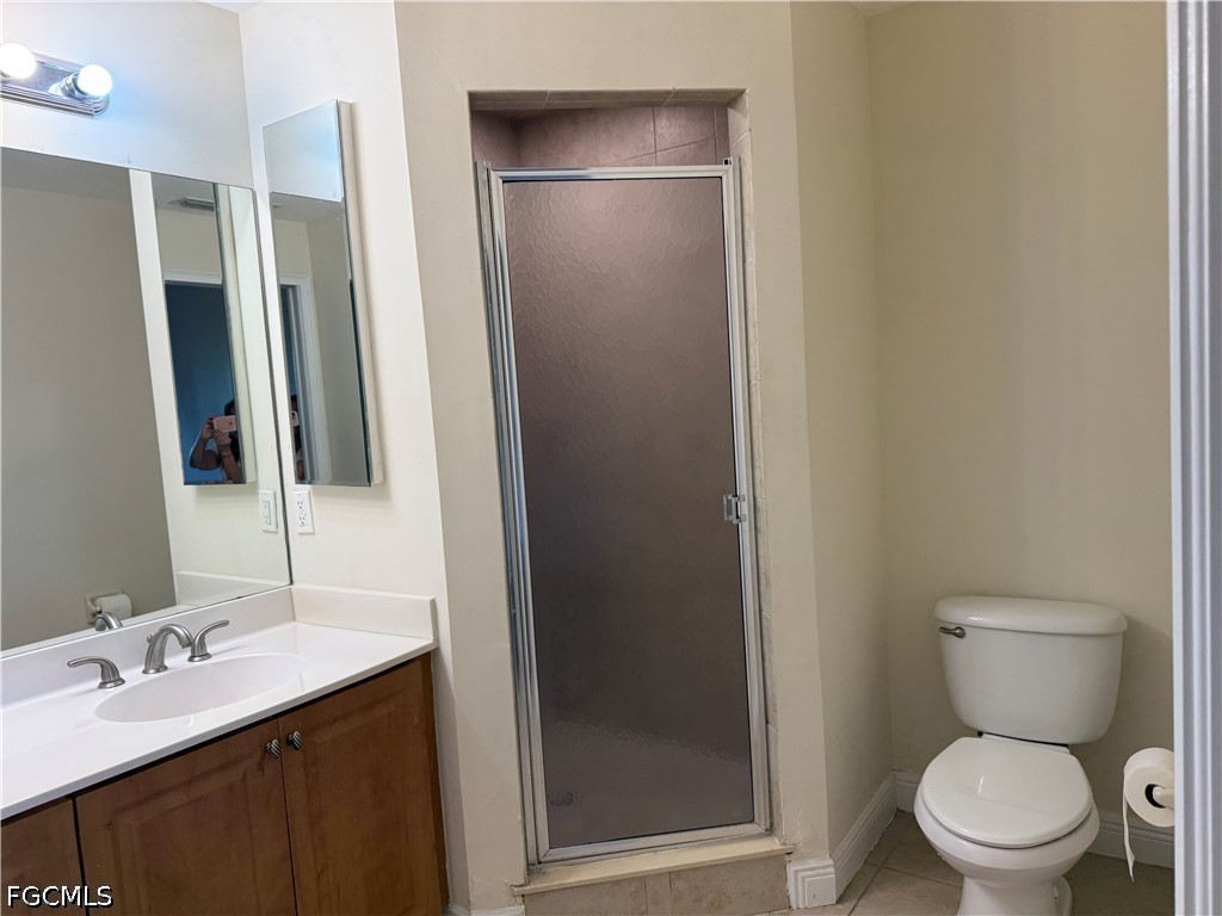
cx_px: 611
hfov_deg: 71.6
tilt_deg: -2.4
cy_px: 458
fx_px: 847
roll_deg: +3.1
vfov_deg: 56.8
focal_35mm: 24
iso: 80
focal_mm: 6.76
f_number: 1.78
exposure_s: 1/120
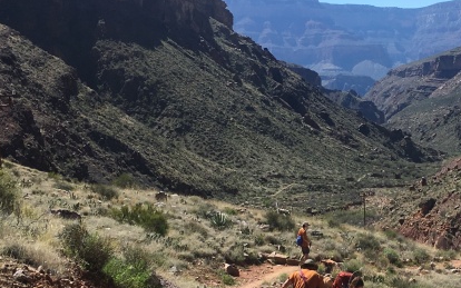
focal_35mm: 76
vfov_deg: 17.1
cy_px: 207
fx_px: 955
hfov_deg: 26.5
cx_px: 383
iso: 25
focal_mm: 4.15
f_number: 2.2
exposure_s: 1/1603
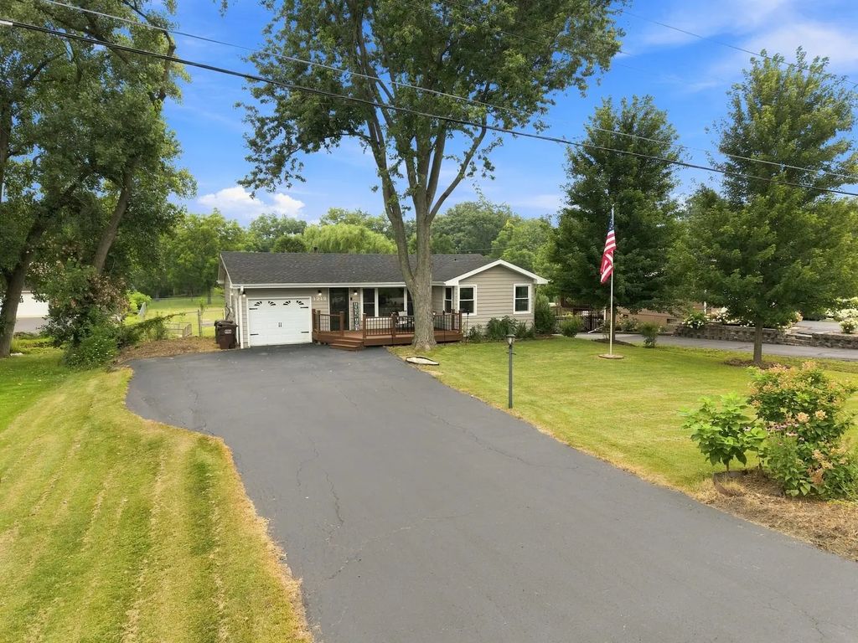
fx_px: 595
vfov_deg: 56.8
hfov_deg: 71.6
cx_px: 429
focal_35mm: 24
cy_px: 322
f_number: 1.8
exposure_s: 1/400
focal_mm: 8.7
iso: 100
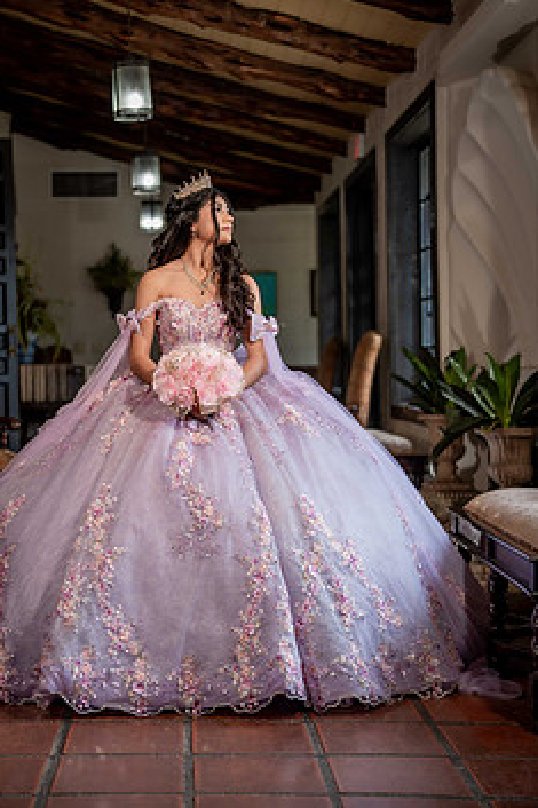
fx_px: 1458
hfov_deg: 20.9
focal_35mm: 65
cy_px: 382
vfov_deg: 31.0
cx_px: 199
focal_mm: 51
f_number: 2.2
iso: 400
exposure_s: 1/400
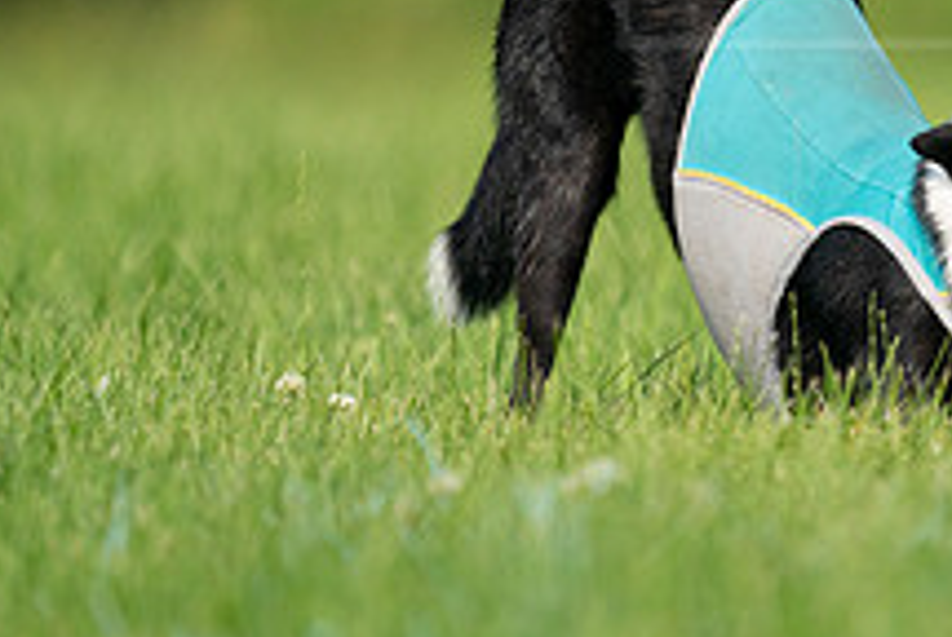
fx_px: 42845
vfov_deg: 0.9
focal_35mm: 1618
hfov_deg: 1.3
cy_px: -20
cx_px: 1041
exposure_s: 1/4000
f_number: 6.3
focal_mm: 600
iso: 1250
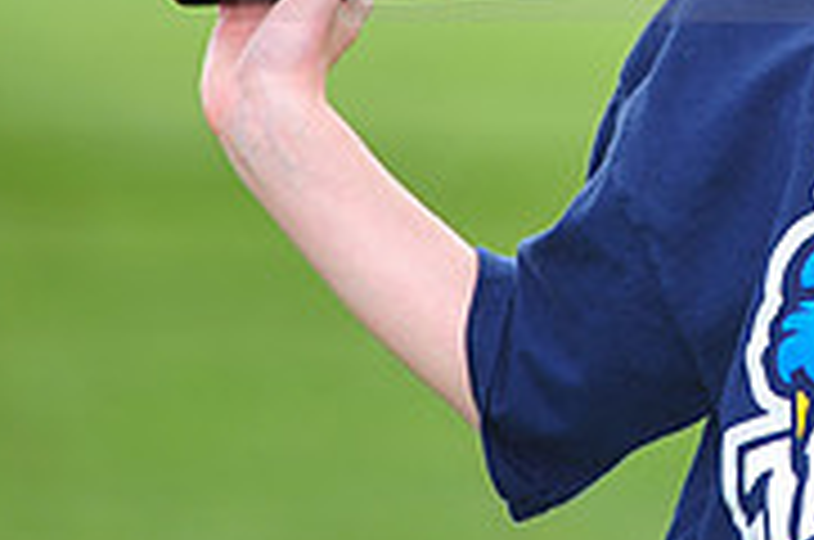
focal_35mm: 642
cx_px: 994
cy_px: -112
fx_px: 14491
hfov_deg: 3.2
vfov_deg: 2.1
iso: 320
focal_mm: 200
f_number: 4.5
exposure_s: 1/640
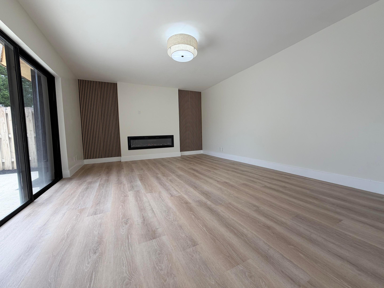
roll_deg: +2.2
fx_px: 155
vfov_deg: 85.7
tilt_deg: -4.2
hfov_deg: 102.1
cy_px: 144
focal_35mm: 14
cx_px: 192
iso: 40
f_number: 2.2
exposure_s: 1/122
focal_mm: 2.22
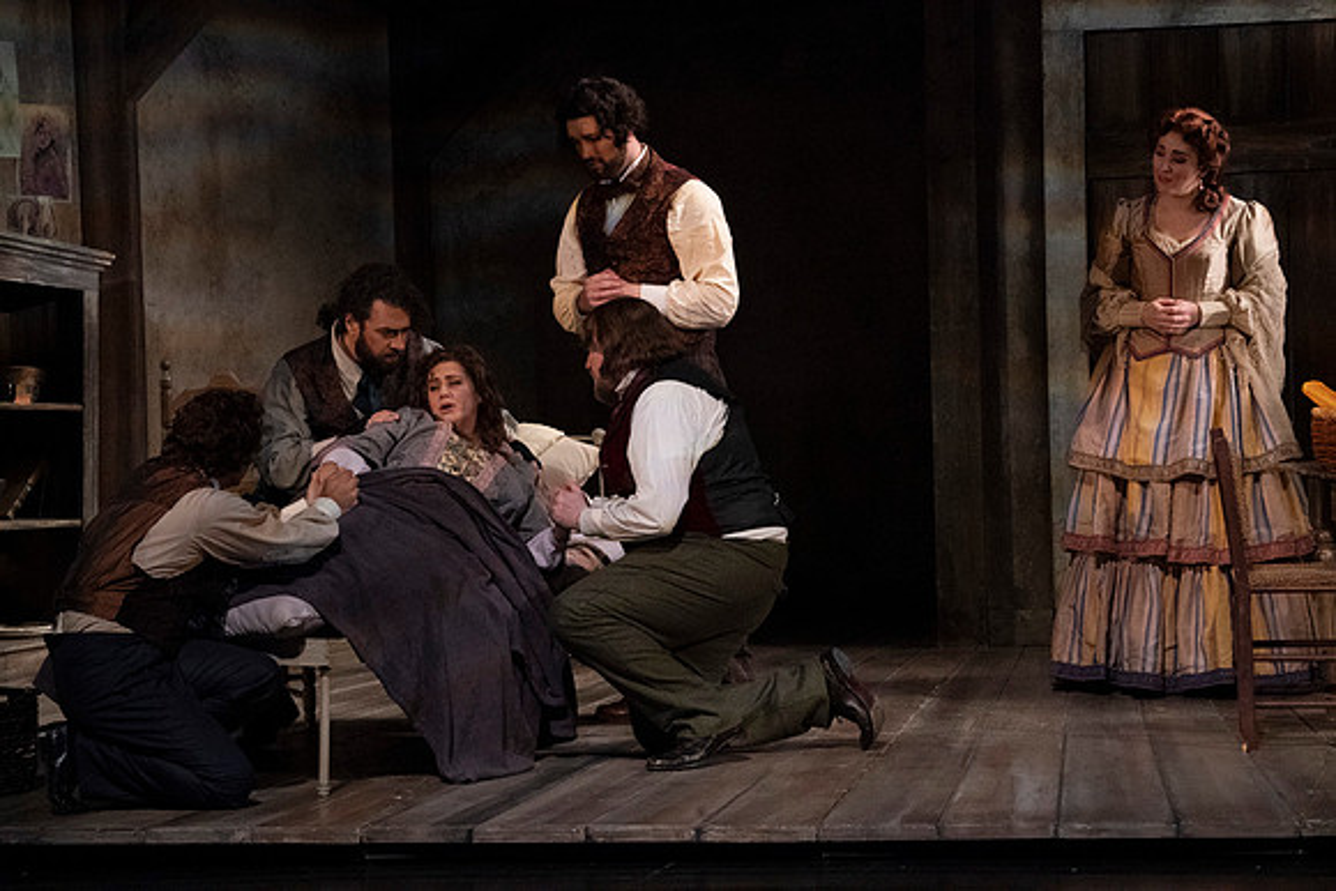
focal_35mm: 200
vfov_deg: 6.9
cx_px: 668
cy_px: 446
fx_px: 7424
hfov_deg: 10.3
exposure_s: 1/320
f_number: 13
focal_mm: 200
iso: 16000
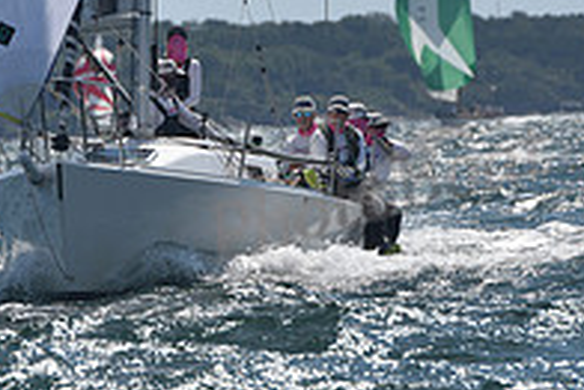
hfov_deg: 3.5
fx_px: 9610
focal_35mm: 592
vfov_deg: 2.3
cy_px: 73
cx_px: 57
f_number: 6.3
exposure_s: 1/1250
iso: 250
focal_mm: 200
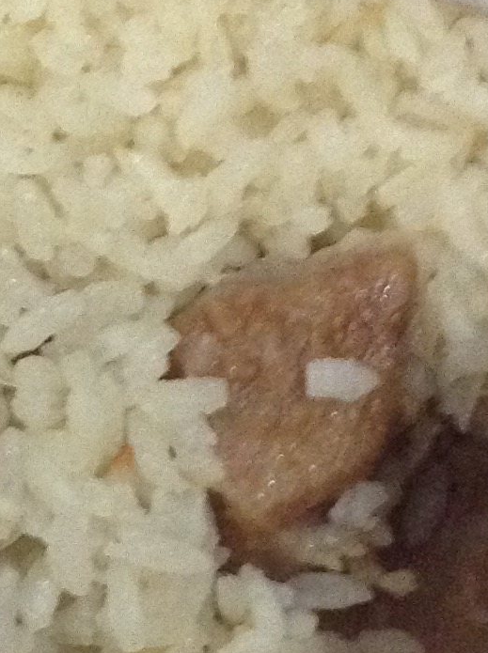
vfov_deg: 16.0
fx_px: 2318
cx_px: -189
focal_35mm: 123
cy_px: 491
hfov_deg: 11.6
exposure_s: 1/20
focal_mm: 3.3
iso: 250
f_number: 2.4
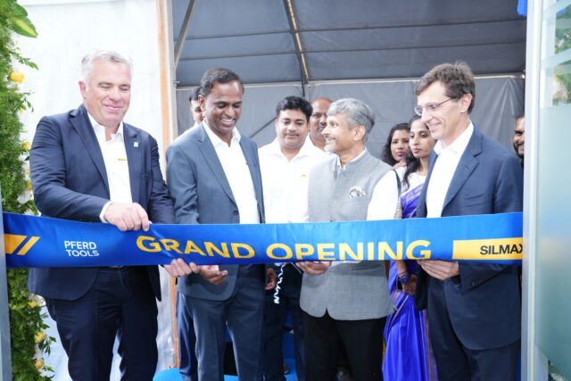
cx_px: 286
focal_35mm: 32
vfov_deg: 41.1
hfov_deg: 58.7
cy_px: 190
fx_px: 508
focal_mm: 32
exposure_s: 1/160
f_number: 5.6
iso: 1250
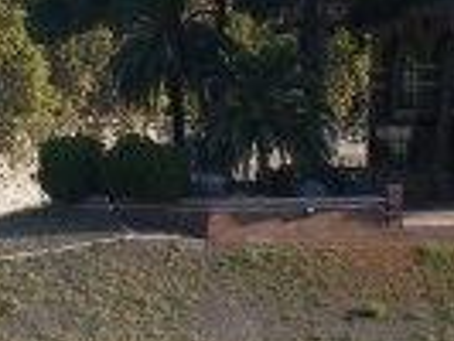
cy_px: 78
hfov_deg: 15.2
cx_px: 24
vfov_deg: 11.6
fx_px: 1680
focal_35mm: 128
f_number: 4.6
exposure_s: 1/160
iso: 64
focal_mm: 6.3
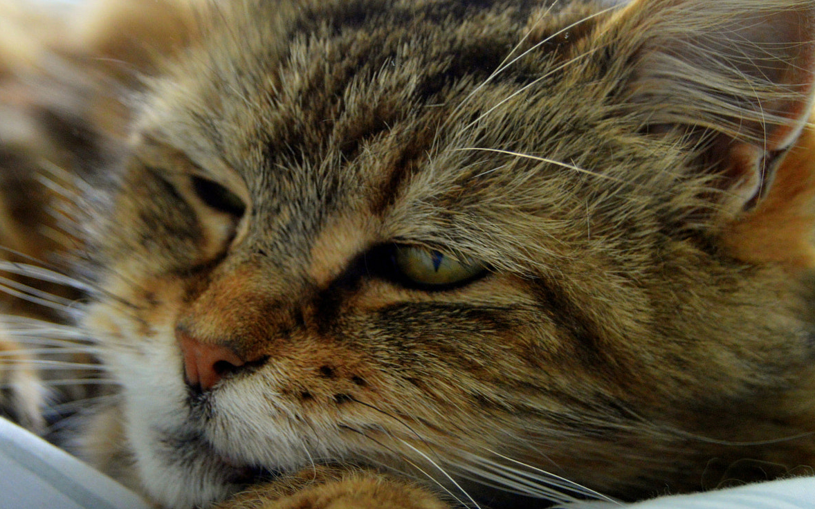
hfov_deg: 24.9
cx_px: 309
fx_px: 1843
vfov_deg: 15.7
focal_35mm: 83
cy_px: 213
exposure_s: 1/60
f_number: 5
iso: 1600
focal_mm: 40
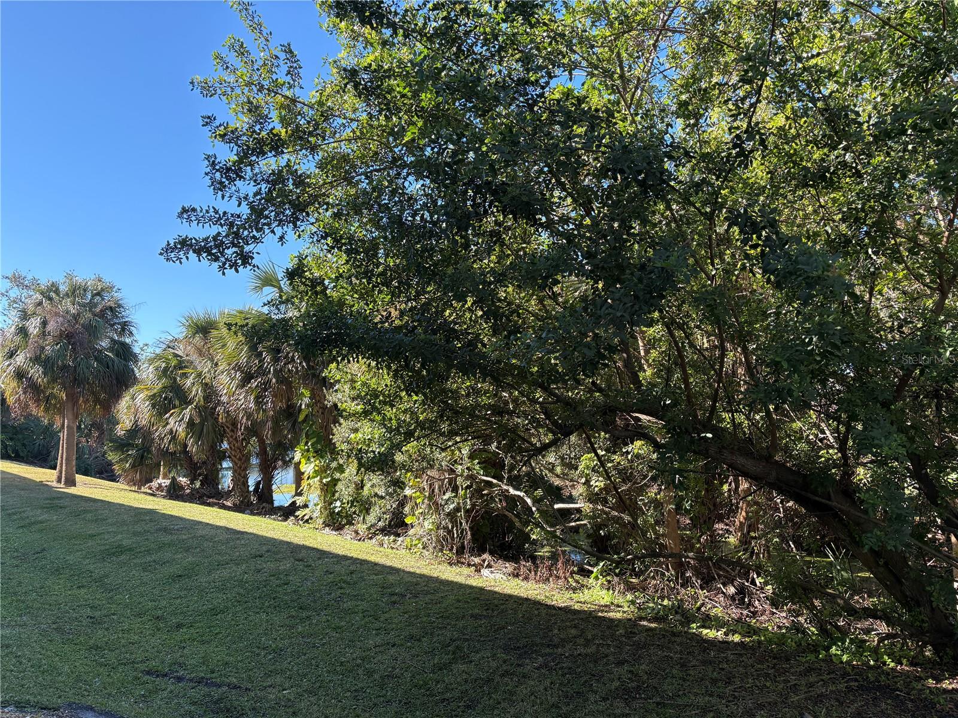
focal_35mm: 26
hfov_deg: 67.3
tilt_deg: +5.9
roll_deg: +0.3
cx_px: 479
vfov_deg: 53.1
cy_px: 359
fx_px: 720
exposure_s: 1/701
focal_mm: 5.96
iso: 64
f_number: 1.6
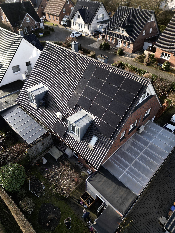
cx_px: 88
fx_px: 162
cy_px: 116
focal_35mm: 24
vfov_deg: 71.6
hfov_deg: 56.8
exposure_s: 1/640
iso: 100
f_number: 1.7
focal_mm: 6.72
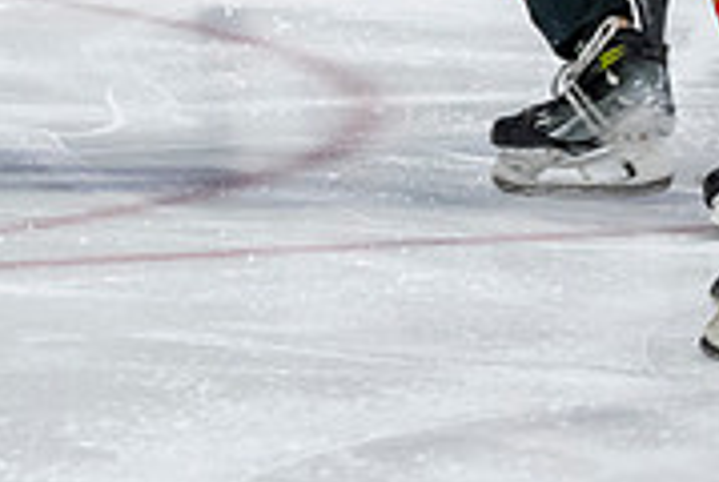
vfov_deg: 2.2
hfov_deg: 3.3
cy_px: -395
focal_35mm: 615
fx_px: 12303
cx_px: -446
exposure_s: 1/800
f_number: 3.2
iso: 1600
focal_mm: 135
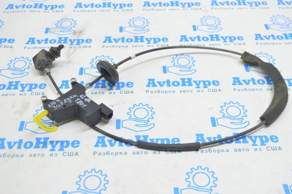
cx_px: 146
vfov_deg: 28.9
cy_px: 97
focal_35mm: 46
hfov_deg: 42.4
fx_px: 377
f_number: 5.6
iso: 400
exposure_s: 1/15
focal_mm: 31
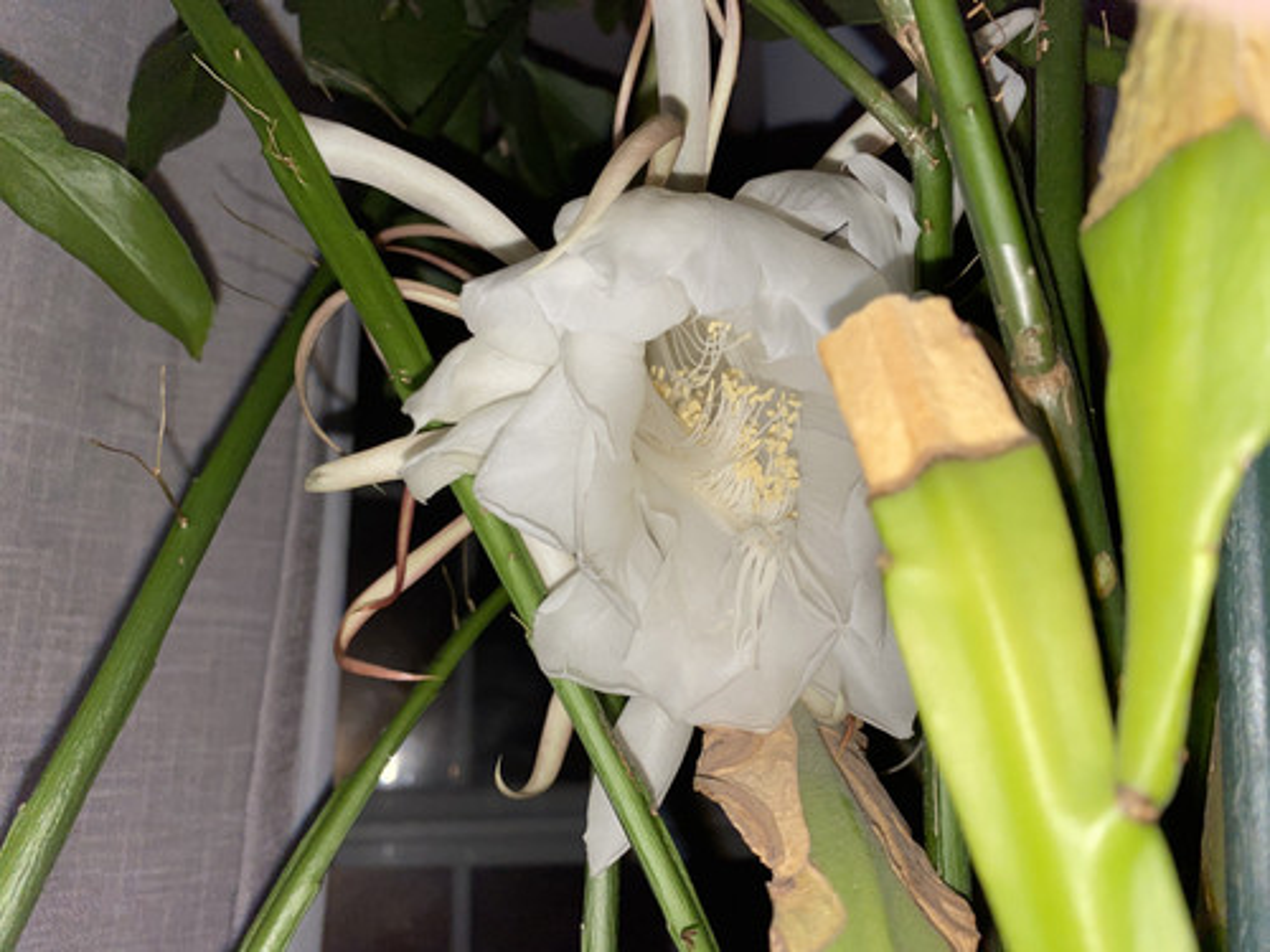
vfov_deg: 53.1
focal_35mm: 26
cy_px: 476
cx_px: 635
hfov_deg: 67.3
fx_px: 954
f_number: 1.8
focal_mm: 4.25
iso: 32
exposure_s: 1/60
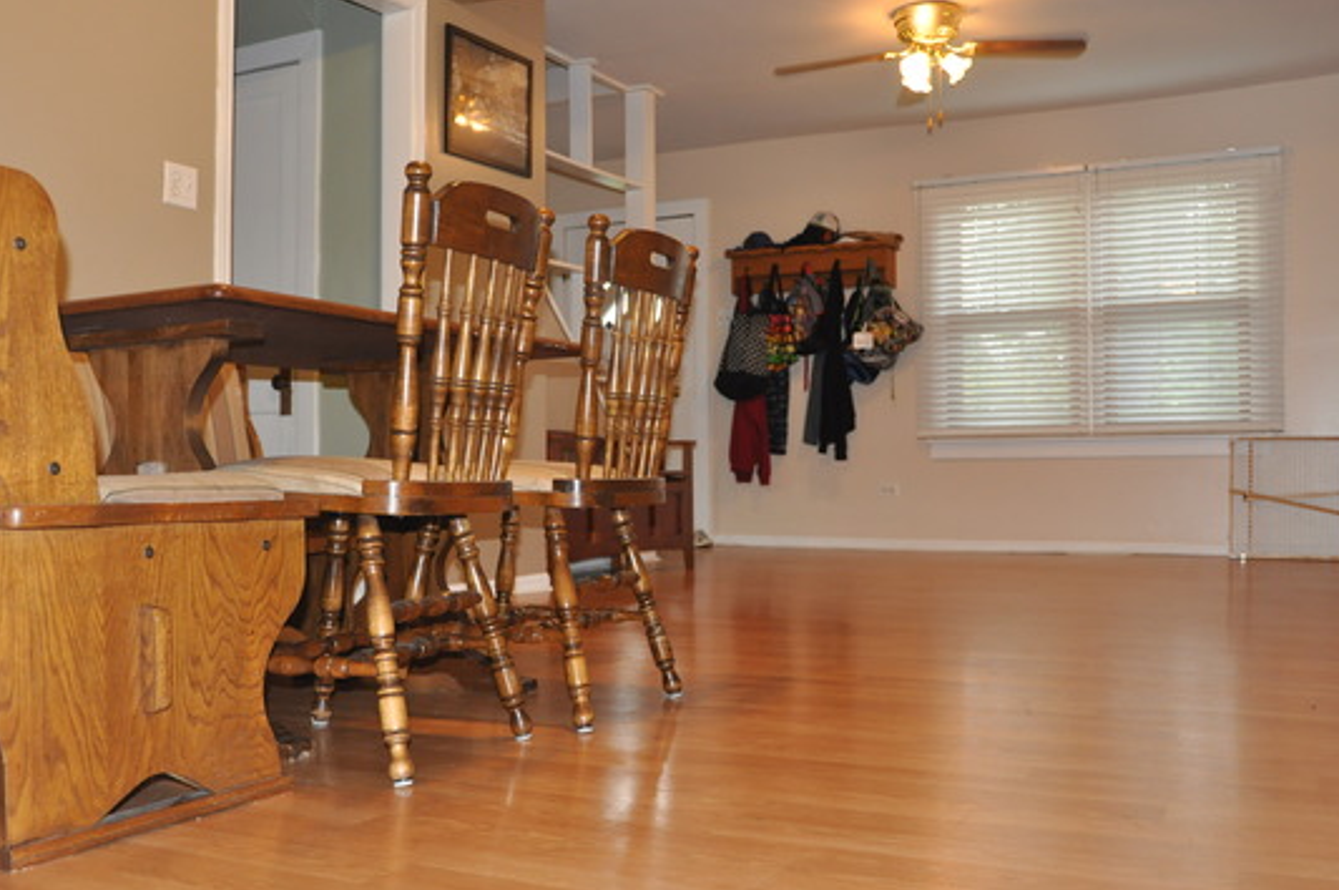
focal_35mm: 36
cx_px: 636
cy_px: 466
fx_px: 1337
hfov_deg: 53.2
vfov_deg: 36.8
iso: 800
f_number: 3.5
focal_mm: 20
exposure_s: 1/60
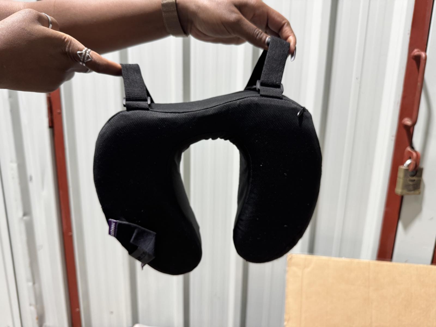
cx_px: 218
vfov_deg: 56.8
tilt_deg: -13.3
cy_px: 164
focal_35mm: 24
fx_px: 302
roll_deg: -1.2
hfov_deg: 71.6
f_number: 1.78
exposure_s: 1/50
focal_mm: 6.76
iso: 160
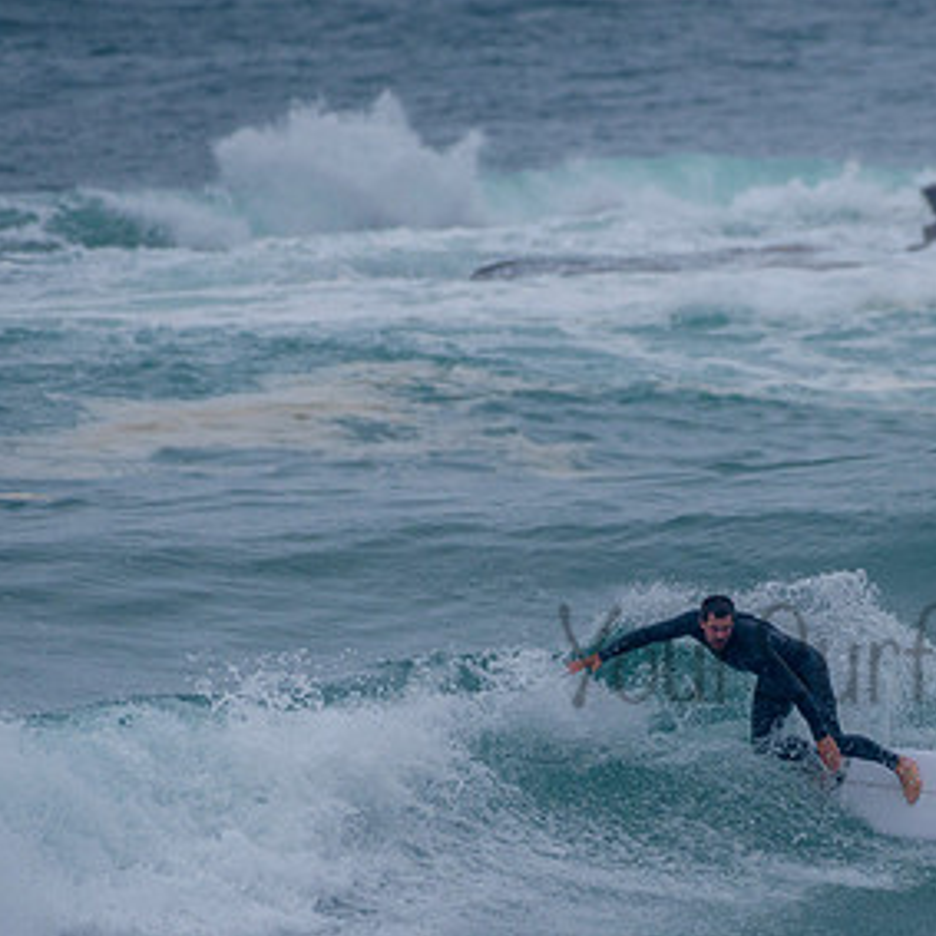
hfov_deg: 1.6
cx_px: 821
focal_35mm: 1068
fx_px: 32672
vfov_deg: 1.6
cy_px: 771
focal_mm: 500
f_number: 5.6
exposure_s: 1/2000
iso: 400
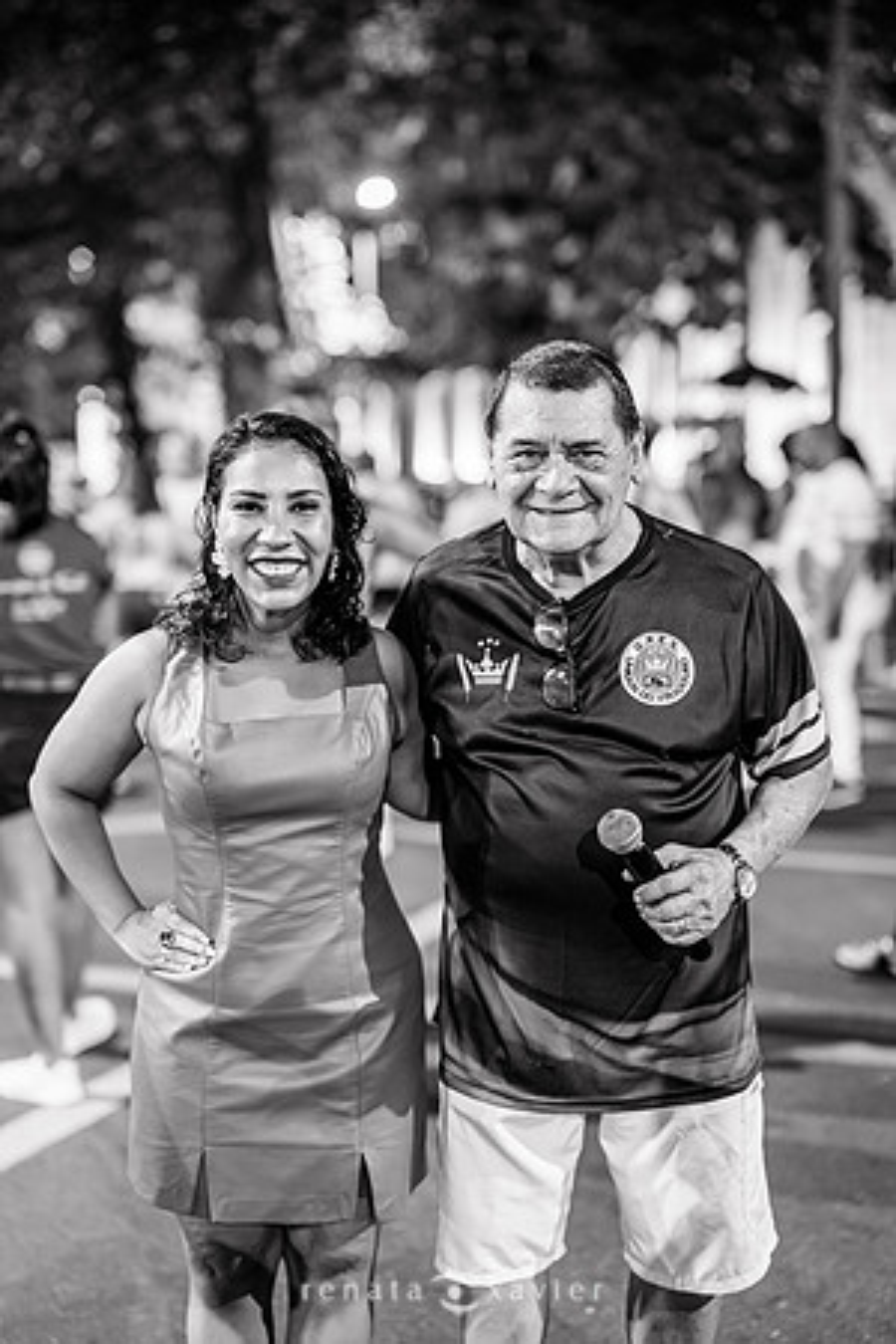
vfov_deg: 39.6
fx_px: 1867
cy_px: 672
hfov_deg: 27.0
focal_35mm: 50
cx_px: 448
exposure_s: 1/125
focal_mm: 50
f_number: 1.6
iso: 1600
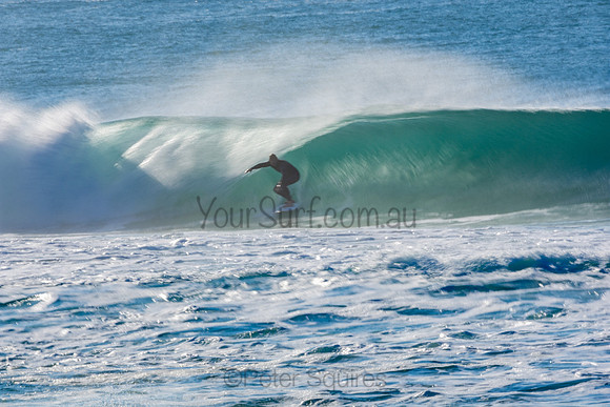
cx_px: 305
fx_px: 12711
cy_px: 204
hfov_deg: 2.7
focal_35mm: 750
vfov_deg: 1.8
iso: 100
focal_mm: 500
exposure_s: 1/25
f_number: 32
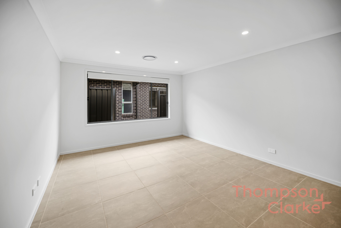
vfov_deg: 81.3
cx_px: 170
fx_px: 133
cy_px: 114
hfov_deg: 104.2
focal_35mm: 14
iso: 100
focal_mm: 14
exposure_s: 1/15
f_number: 4
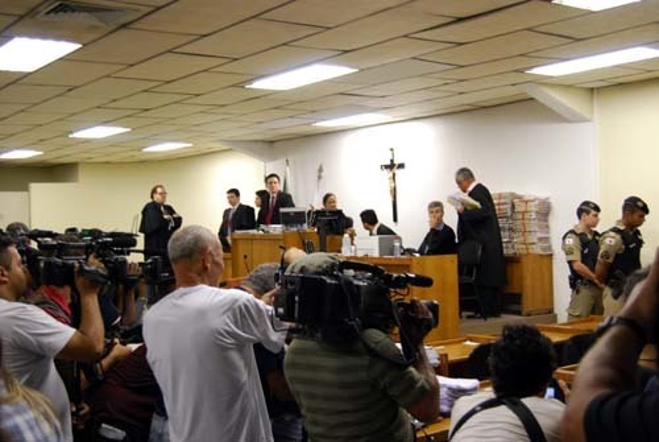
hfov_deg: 42.3
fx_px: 852
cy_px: 221
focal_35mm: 46
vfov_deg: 29.0
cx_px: 330
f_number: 4.5
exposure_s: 1/40
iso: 800
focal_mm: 31
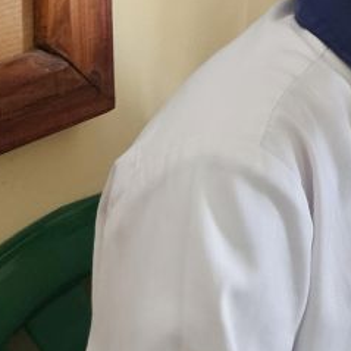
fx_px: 1250
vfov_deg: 14.2
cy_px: -267
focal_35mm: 109
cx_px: 659
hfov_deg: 13.9
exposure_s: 1/25
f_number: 1.8
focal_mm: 5.4
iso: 800
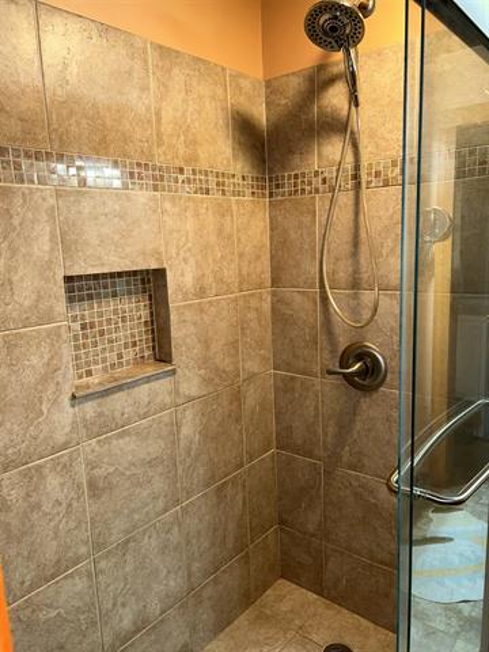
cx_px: 244
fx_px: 490
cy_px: 326
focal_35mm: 26
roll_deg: +2.6
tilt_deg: -10.5
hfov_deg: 53.1
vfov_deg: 67.3
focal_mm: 5.7
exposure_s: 1/22
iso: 50
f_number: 1.5
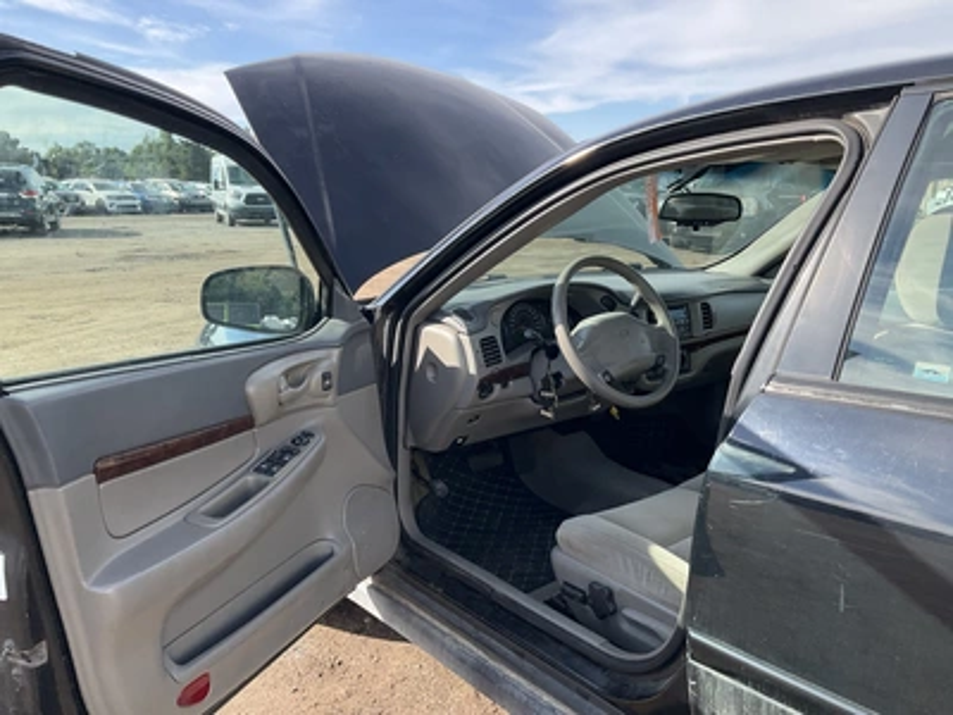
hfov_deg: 61.7
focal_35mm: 29
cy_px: 358
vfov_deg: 48.2
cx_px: 476
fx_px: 798
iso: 25
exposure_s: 1/454
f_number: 1.8
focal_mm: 3
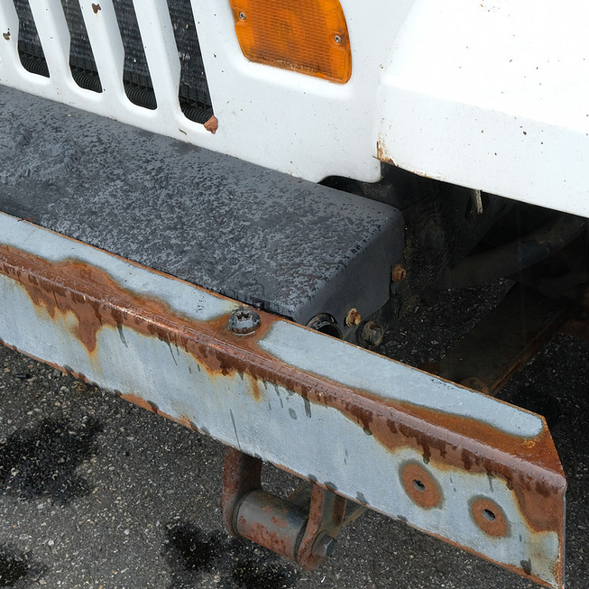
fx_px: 1405
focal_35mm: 73
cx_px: 303
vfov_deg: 23.7
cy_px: 293
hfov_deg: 23.7
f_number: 14
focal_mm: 34.3
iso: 800
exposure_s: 1/34
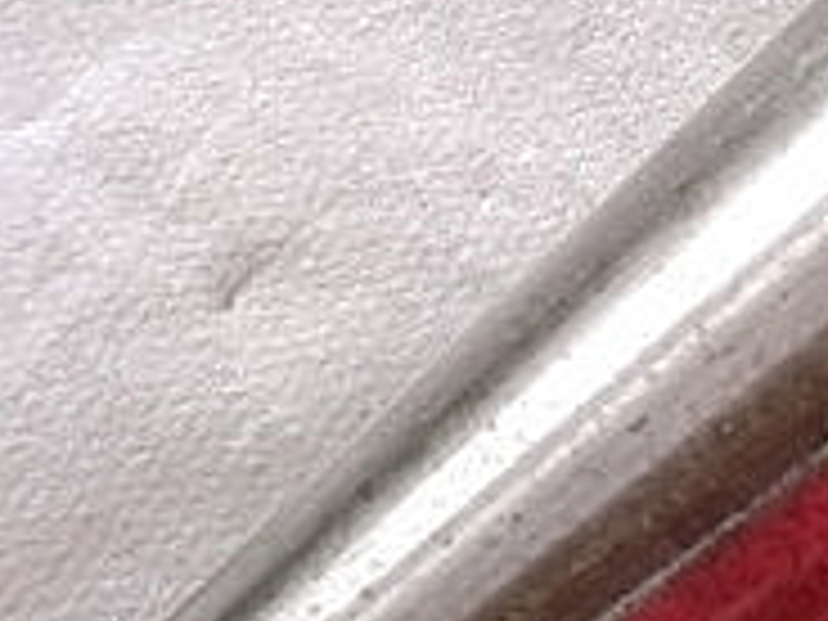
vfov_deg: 12.1
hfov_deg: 15.2
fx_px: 2918
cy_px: 220
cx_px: 1148
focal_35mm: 122
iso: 100
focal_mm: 6.3
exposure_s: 1/60
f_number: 3.1
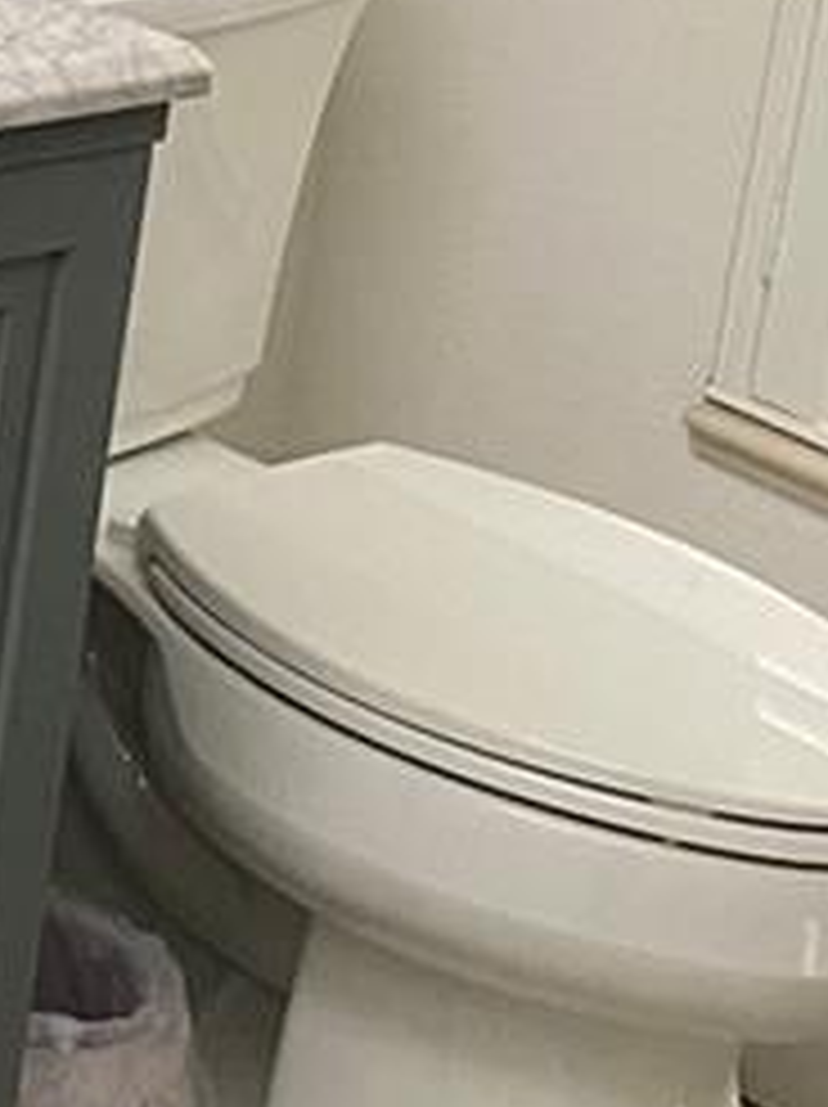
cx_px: -1174
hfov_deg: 10.1
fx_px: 4057
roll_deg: -5.0
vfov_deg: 14.8
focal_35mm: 127
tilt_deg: -11.0
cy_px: -392
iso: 125
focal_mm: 4.25
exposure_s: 1/71
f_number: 1.8
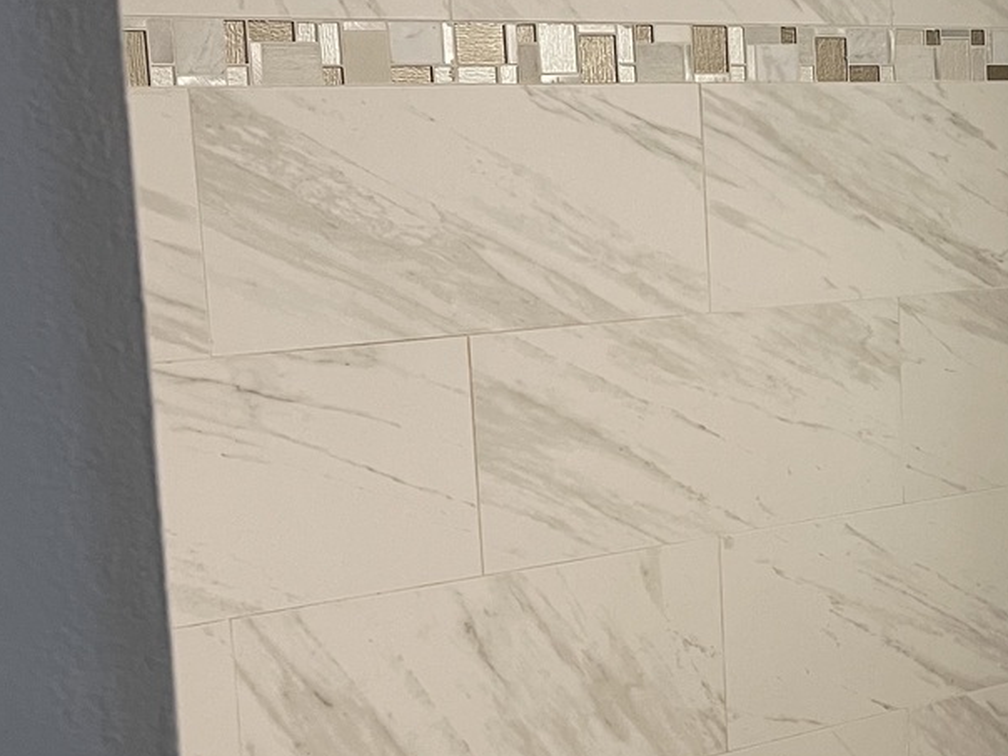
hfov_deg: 28.6
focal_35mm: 62
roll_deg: +0.9
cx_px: 1085
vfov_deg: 23.6
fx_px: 1805
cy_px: 319
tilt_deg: -7.7
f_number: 1.6
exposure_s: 1/60
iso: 200
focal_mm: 5.1
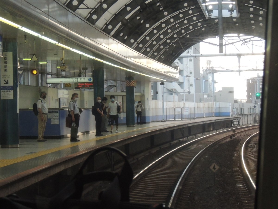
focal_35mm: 100
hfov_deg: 19.6
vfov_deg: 14.8
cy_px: 104
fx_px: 803
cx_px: 139
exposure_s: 1/320
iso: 800
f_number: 4.1
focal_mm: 17.8
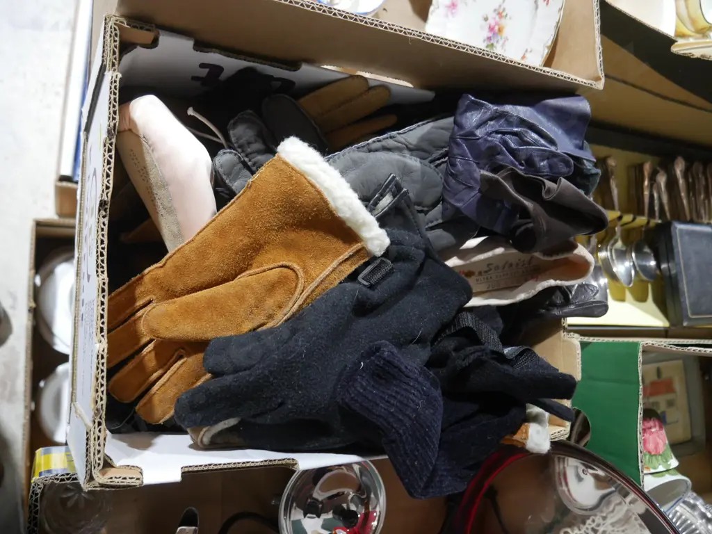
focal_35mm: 28
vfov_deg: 49.7
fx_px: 576
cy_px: 267
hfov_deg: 63.4
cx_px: 356
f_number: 3.5
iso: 1600
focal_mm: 14
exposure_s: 1/60
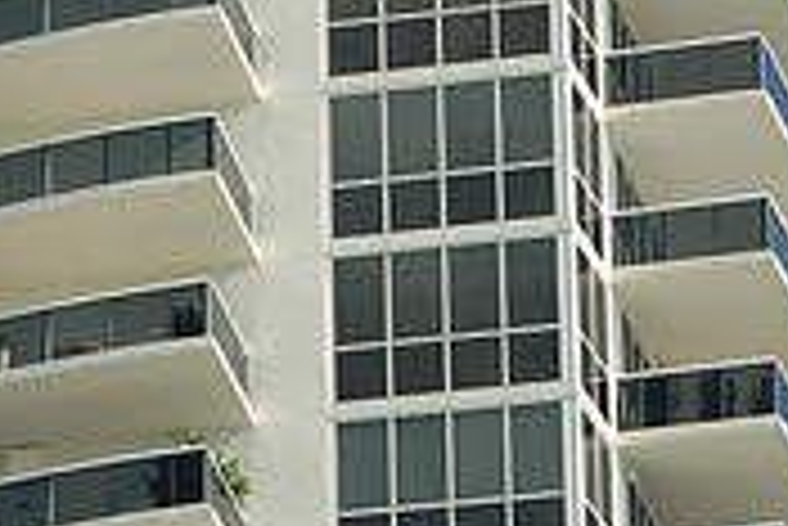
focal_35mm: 556
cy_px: -218
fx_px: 12180
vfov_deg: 2.5
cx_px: 108
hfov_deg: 3.7
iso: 100
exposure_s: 1/250
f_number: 7.6
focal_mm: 112
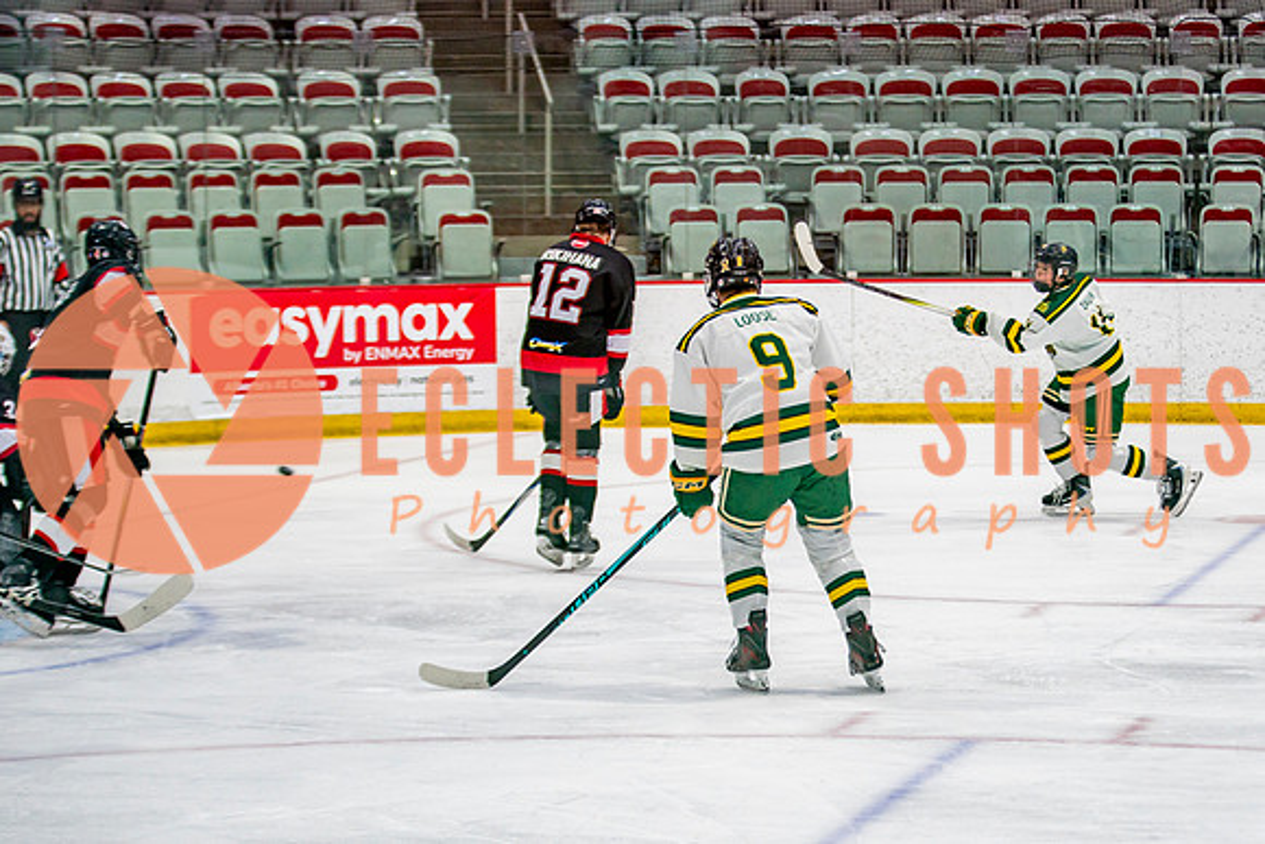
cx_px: 933
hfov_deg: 18.1
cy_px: 443
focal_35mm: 112
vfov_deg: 12.2
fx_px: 3953
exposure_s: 1/640
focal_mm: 75
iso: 500
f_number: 2.8
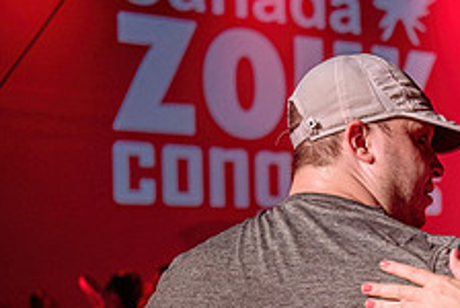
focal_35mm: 89
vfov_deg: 15.1
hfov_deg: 20.8
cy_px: 313
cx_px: 593
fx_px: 1139
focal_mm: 34
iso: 1600
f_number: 3.2
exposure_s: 1/250
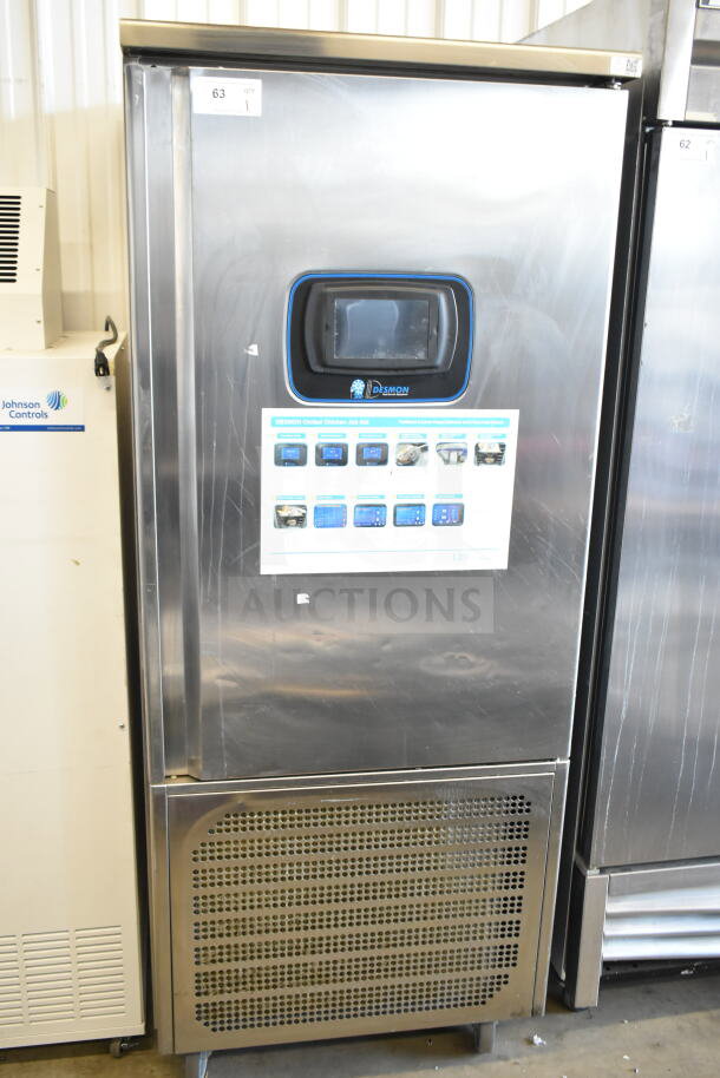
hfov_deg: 38.4
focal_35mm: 34
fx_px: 1034
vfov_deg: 55.1
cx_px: 360
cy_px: 539
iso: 1600
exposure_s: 1/60
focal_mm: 23
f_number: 4
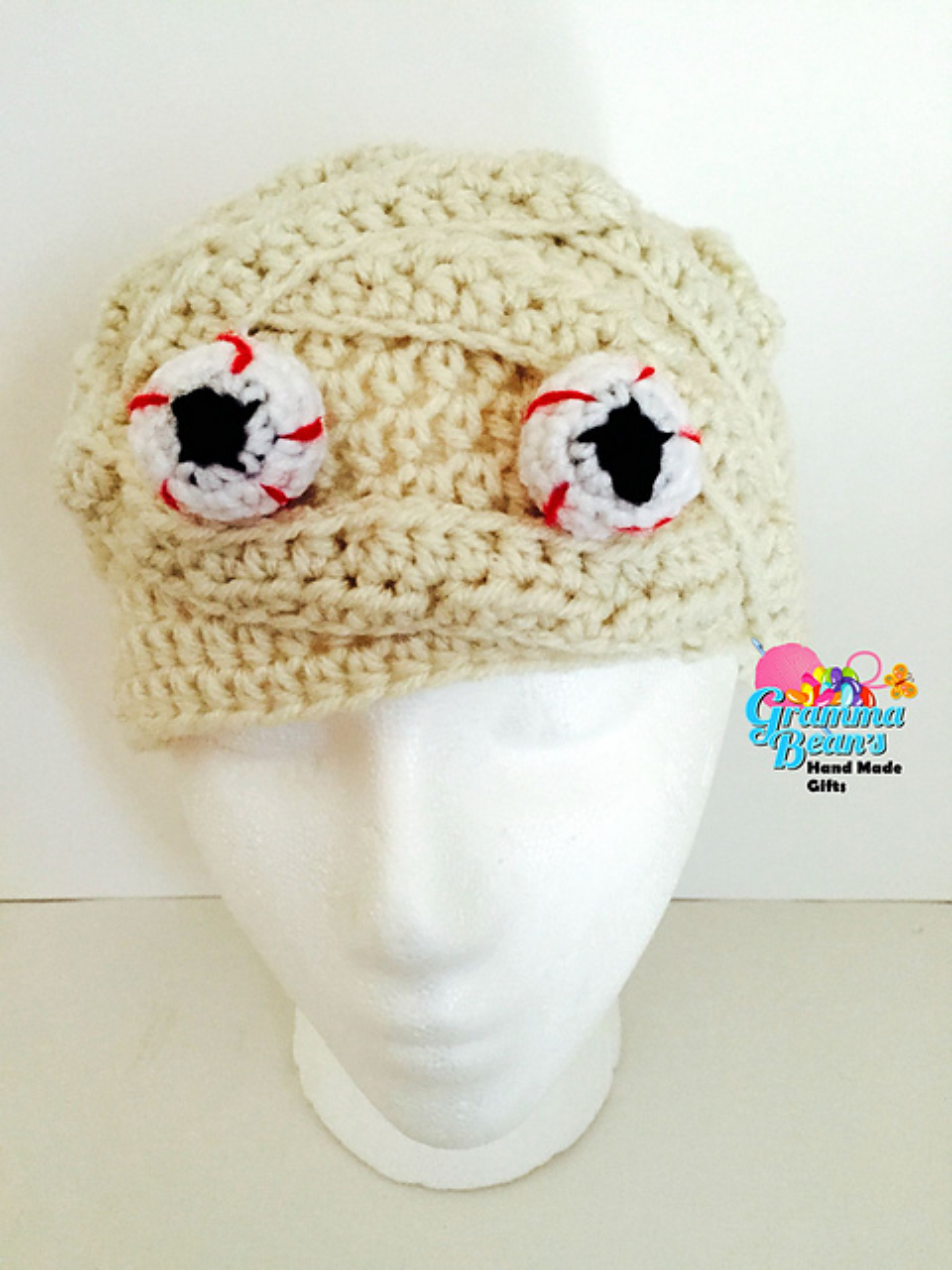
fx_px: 1063
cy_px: 635
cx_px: 476
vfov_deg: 61.7
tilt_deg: -25.0
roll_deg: -1.6
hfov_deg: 48.2
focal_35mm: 29
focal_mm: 4.15
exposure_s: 1/20
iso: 250
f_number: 2.2
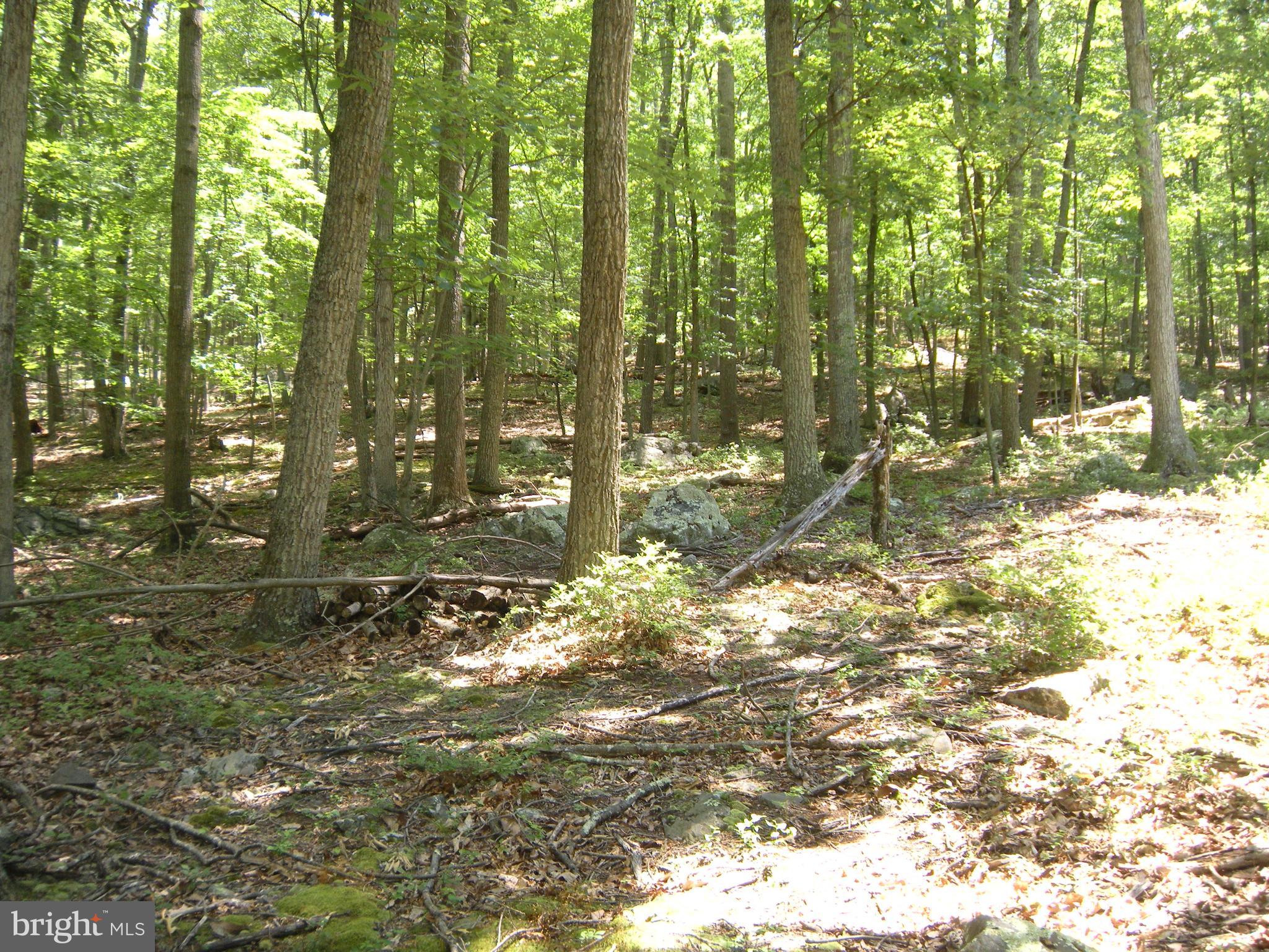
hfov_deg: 52.6
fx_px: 1283
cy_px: 476
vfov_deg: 40.7
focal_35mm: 35
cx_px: 634
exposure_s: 1/52.4
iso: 97
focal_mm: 5.9
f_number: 3.8
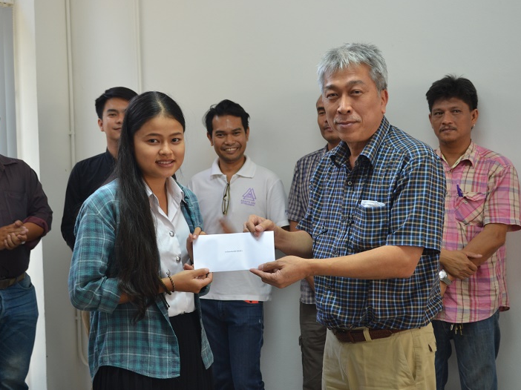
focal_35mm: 58
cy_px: 194
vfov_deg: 25.4
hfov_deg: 33.5
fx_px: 866
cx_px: 243
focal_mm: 35
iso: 400
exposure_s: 1/20
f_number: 5
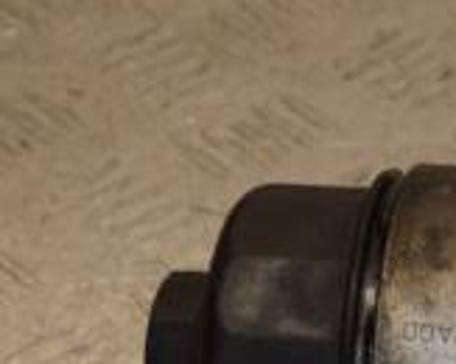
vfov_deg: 6.6
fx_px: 3151
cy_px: 395
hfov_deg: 8.0
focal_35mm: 234
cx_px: 795
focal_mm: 45
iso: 800
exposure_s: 1/200
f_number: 7.1
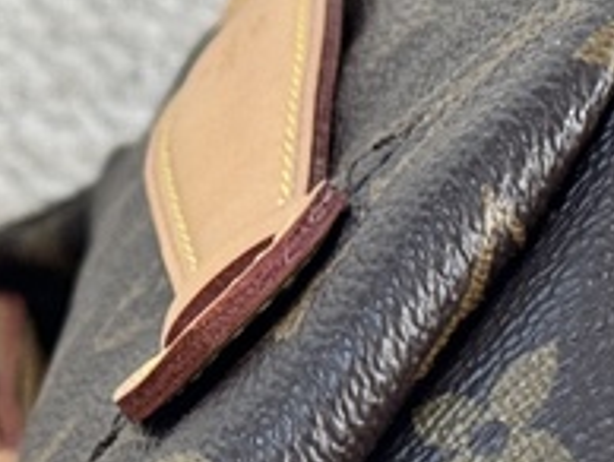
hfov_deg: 7.9
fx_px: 4422
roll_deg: -2.5
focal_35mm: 249
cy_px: 709
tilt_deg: -19.2
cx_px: 405
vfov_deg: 5.9
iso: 200
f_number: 1.78
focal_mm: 6.86
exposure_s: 1/59
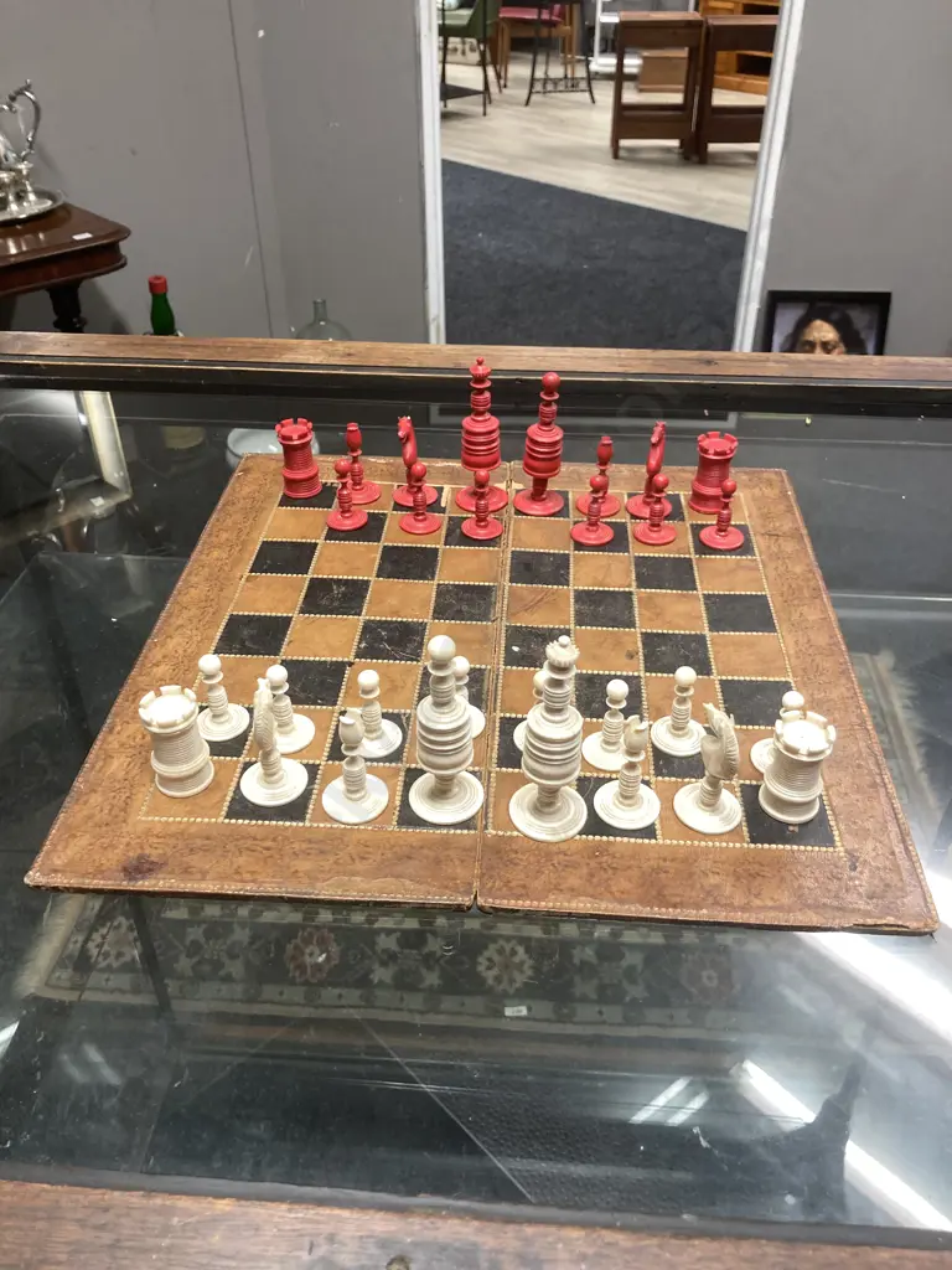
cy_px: 635
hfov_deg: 49.7
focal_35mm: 28
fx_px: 1027
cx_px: 476
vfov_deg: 63.4
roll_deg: -0.4
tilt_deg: -35.0
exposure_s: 1/50
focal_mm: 3.99
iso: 160
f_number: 1.8
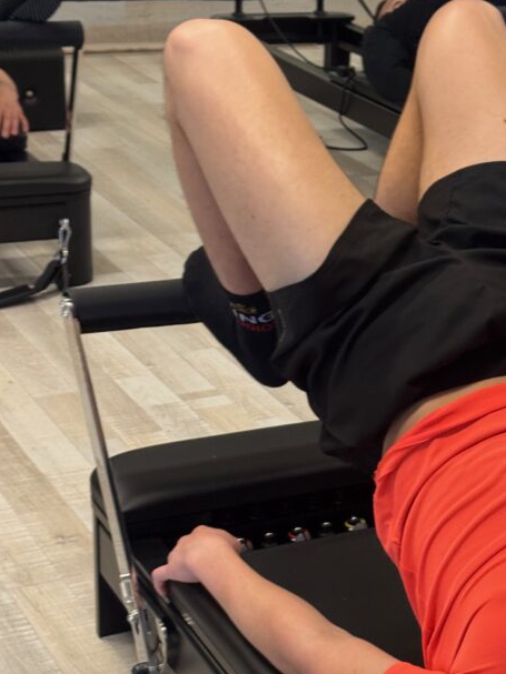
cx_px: 395
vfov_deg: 24.0
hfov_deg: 18.1
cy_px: 475
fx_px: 1579
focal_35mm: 81
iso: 250
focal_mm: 6.76
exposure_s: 1/60
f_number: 1.78
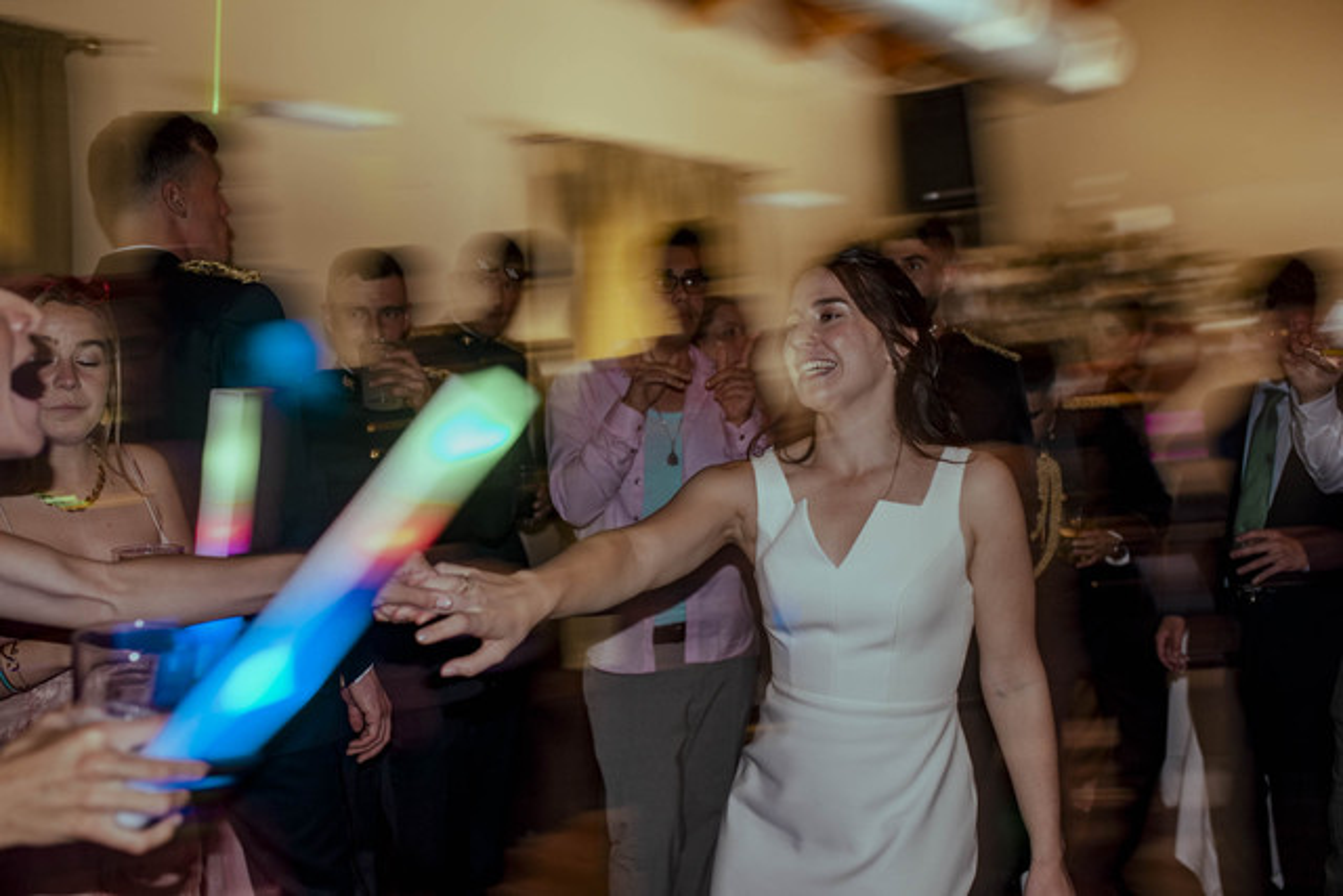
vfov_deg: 37.9
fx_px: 1306
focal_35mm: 35
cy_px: 448
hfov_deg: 54.4
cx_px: 672
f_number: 2
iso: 400
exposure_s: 1/30
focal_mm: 35
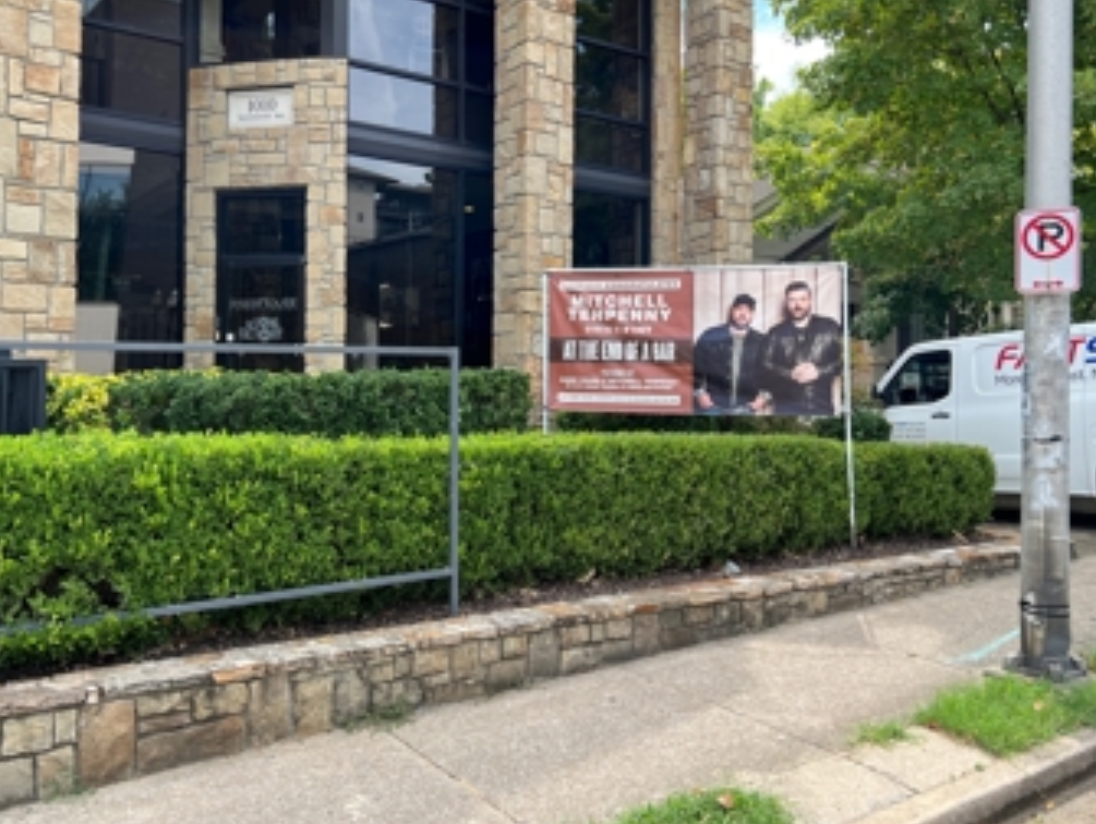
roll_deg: -0.5
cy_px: 363
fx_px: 983
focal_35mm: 31
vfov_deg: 45.4
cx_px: 523
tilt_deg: +1.2
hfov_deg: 58.3
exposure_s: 1/654
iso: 50
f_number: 1.5
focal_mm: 5.7
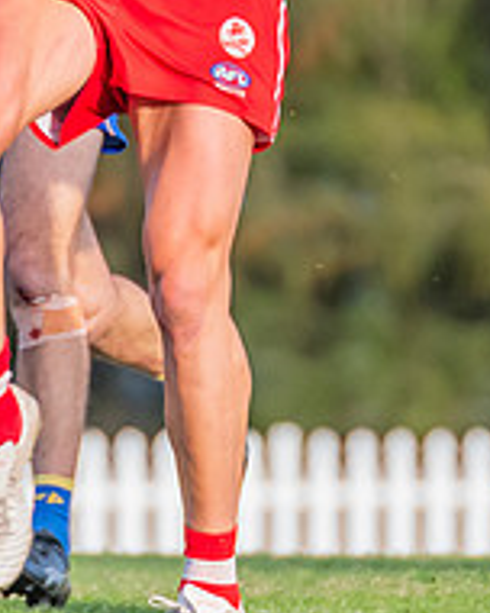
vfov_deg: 0.8
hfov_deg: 0.6
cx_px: 3
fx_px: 44213
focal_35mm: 2439
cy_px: -184
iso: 800
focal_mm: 420
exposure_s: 1/1250
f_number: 6.3
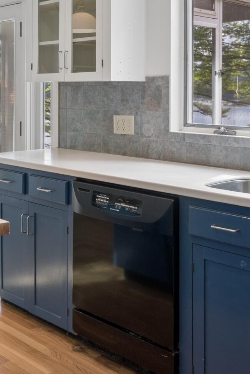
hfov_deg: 26.1
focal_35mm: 50
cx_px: 25
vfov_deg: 38.8
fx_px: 521
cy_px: 103
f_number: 7.1
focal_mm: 10
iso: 160
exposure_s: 1/25
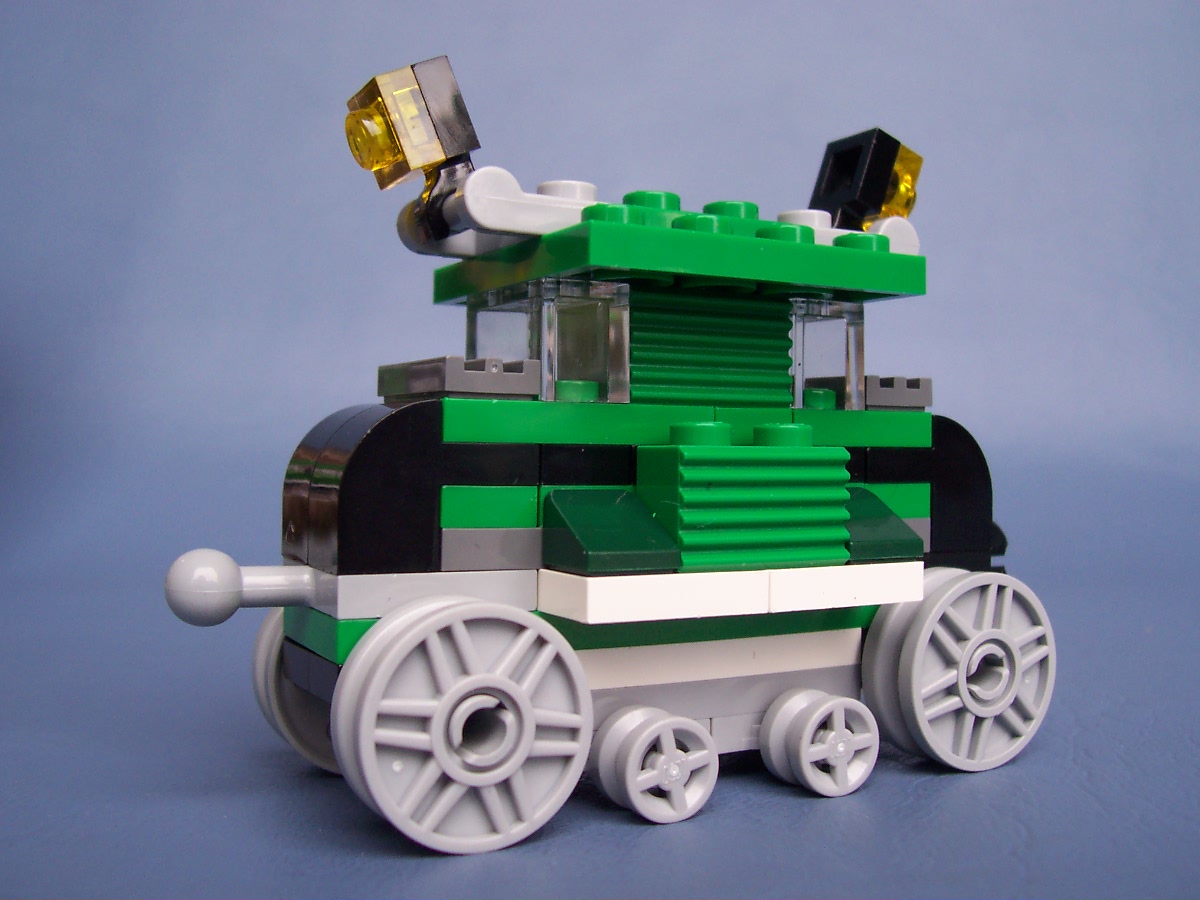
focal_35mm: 37
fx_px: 1283
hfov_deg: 50.1
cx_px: 600
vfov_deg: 38.7
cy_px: 450
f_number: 2.8
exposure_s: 1/180
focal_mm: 5.6
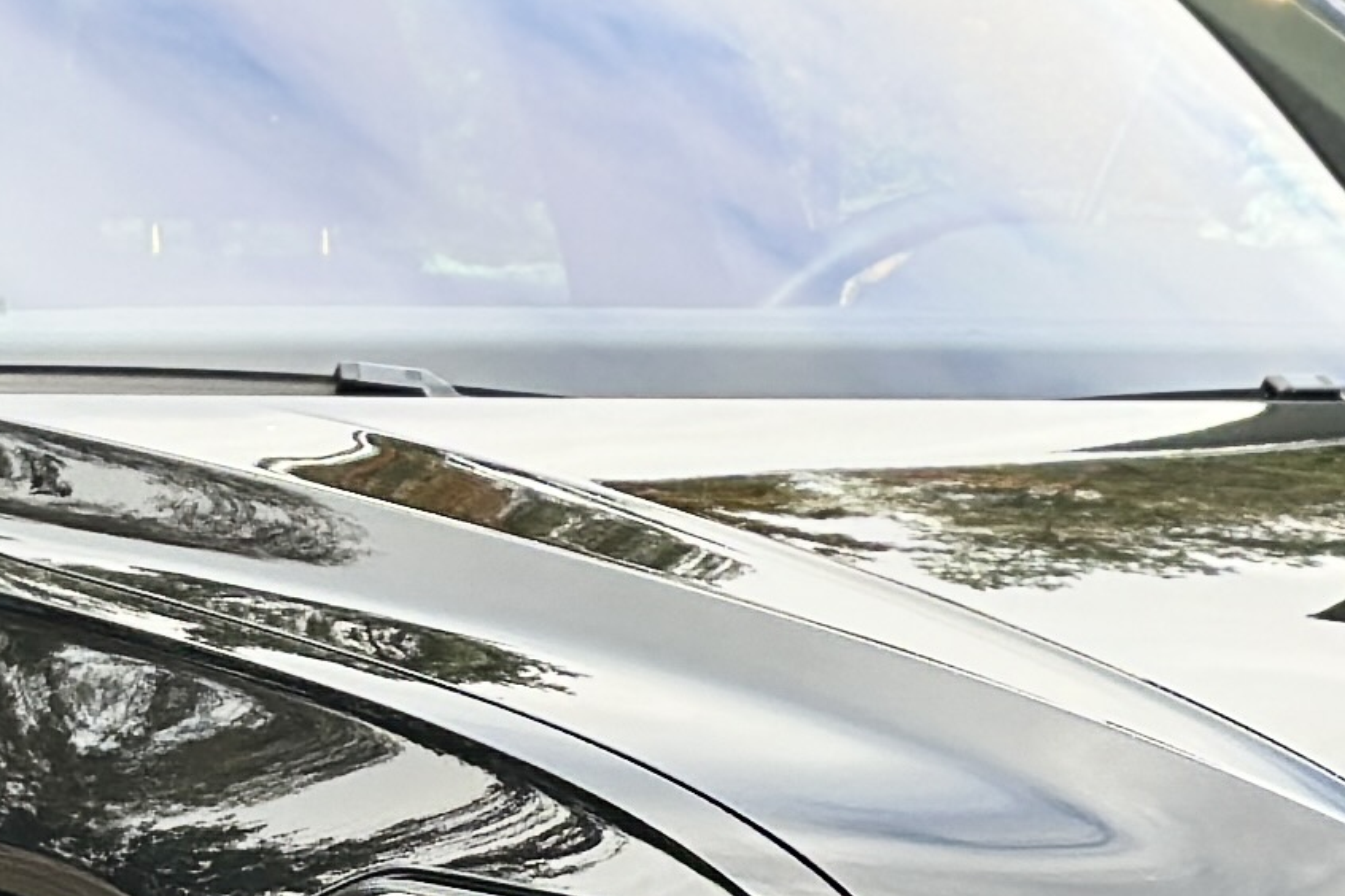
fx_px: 8891
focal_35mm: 238
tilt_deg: -2.5
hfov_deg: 8.6
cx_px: 560
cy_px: 519
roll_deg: -0.1
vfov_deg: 5.8
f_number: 1.78
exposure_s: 1/590
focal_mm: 6.86
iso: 80
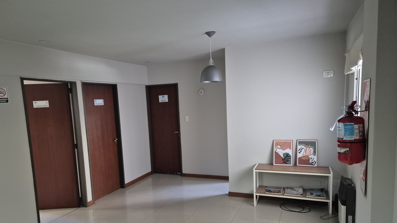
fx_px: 274
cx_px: 195
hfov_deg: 71.9
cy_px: 137
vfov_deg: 44.1
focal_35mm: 26
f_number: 1.8
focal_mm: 5.4
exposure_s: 1/60
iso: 1000
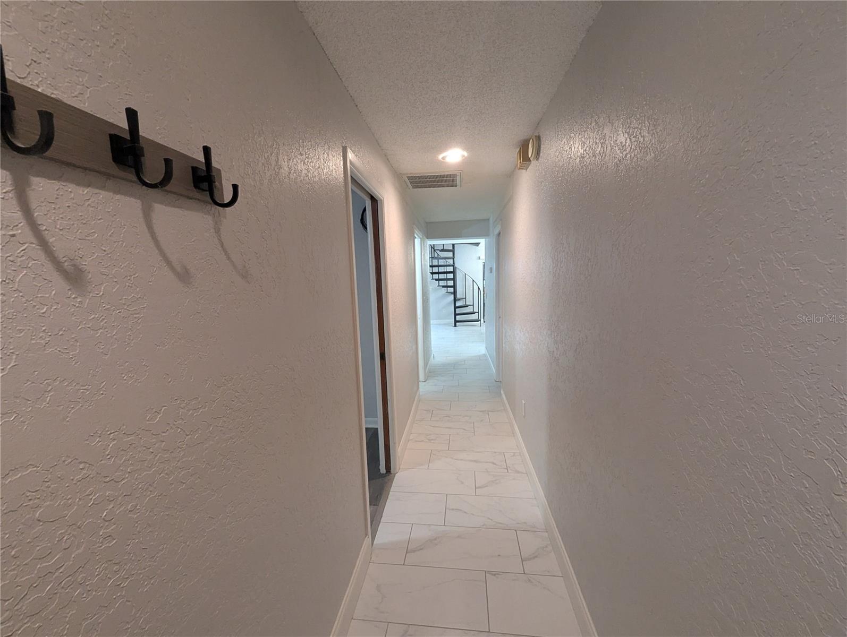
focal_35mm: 13
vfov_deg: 90.1
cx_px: 424
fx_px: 319
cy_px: 318
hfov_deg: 106.1
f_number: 2.2
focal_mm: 1.95
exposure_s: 1/61.5
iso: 393
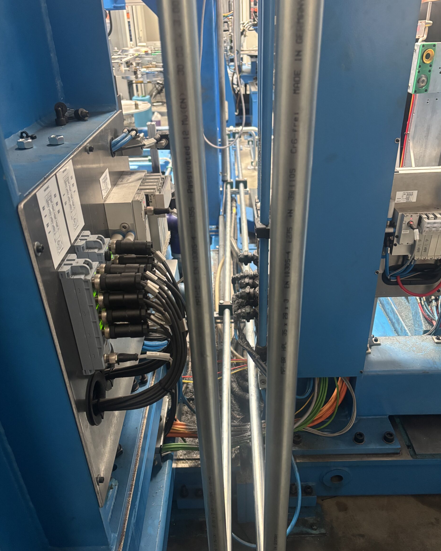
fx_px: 457
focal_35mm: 28
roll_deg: +2.1
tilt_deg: -31.1
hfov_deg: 51.5
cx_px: 226
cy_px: 296
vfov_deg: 62.1
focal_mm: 5.96
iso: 500
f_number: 1.6
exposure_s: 1/33
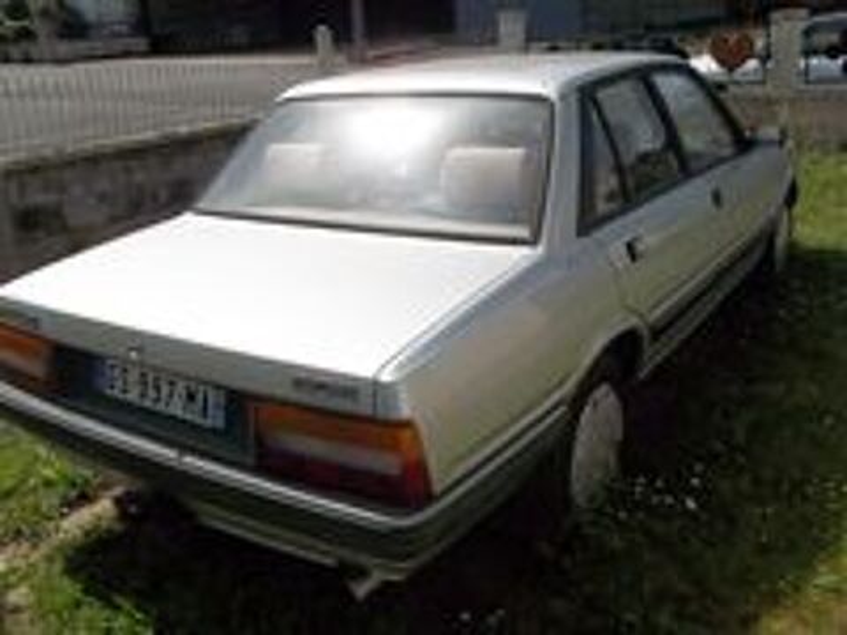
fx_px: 783
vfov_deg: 44.2
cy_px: 318
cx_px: 424
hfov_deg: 56.8
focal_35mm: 32
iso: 200
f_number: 8.8
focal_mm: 5.7
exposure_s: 1/500
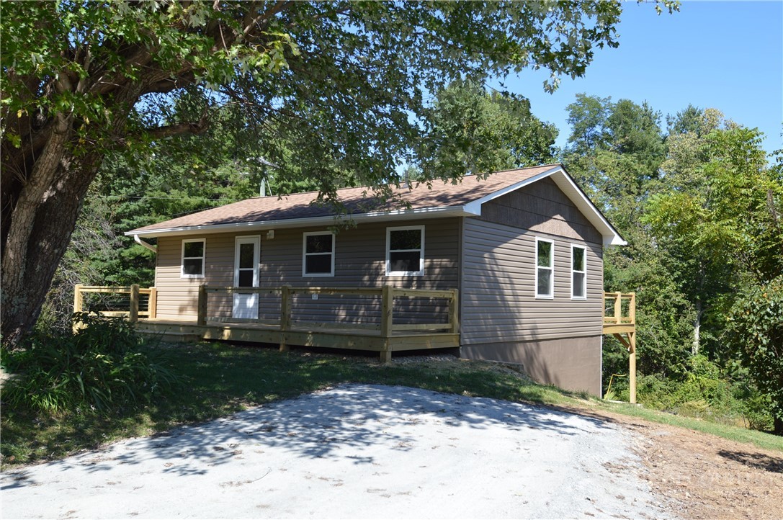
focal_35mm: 32
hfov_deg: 59.5
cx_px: 392
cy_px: 260
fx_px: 684
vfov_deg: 41.6
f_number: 6.3
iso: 100
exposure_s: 1/160
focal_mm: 21
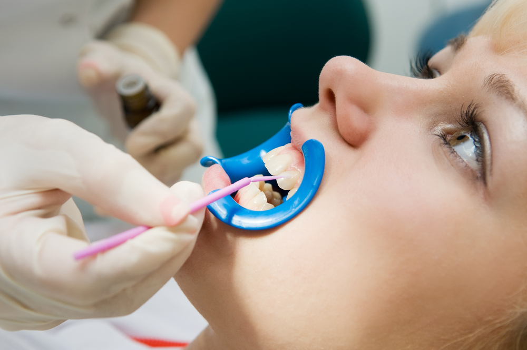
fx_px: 877
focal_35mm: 60
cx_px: 264
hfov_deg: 33.4
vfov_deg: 22.6
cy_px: 175
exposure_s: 1/200
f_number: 4
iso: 200
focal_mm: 40
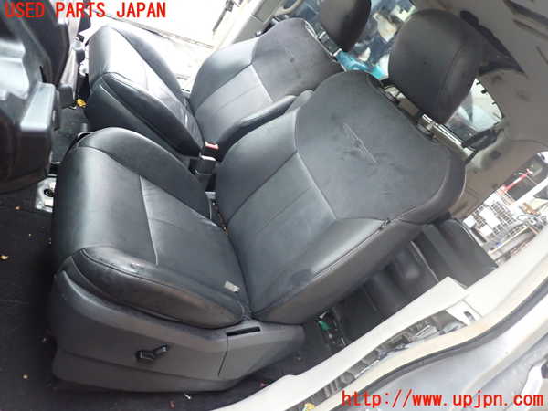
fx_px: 396
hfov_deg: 69.4
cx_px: 274
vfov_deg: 54.9
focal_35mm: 25
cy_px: 206
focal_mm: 4.5
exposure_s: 1/30
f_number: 2
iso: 500
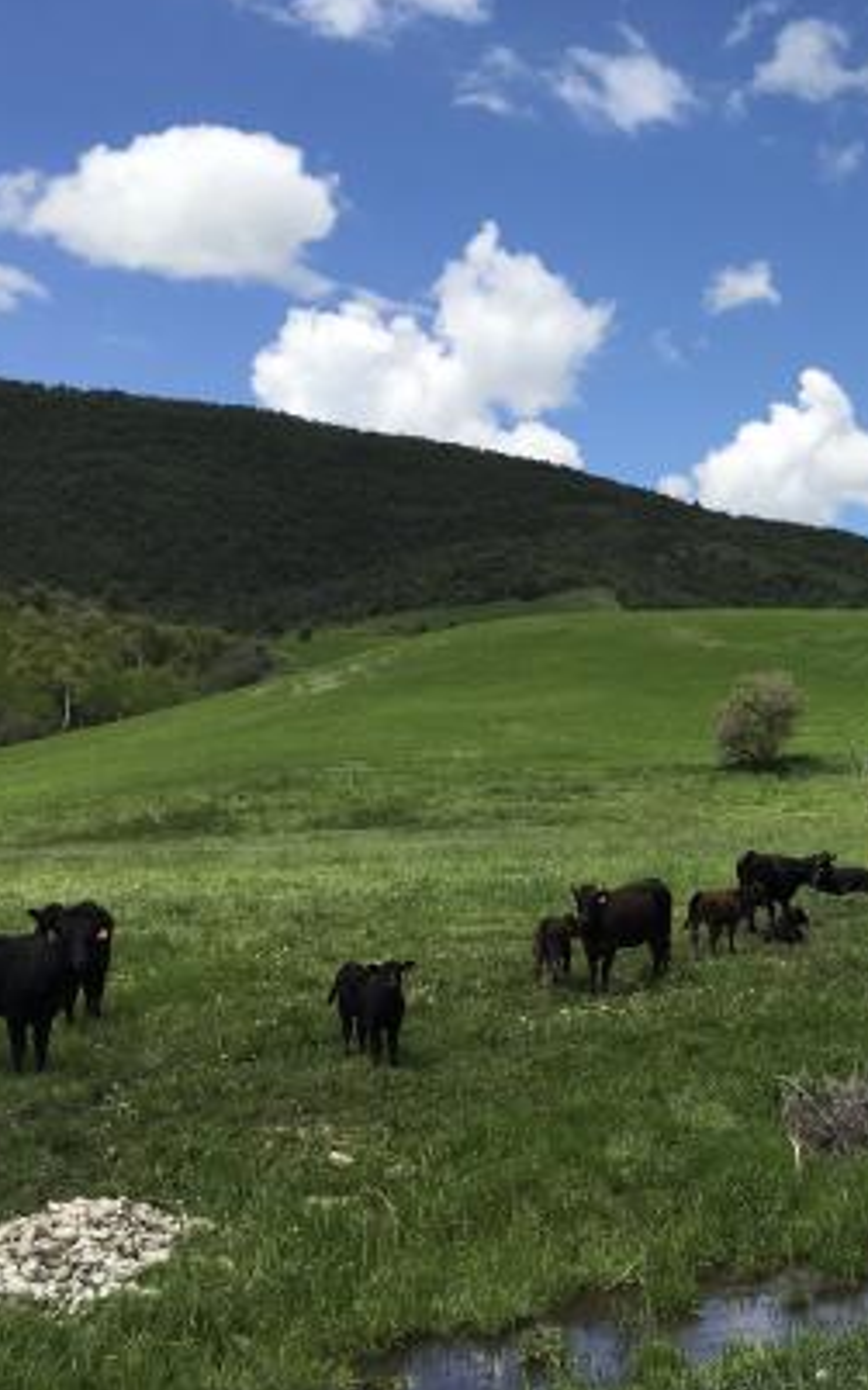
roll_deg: -0.3
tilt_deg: +0.7
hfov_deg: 24.4
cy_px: 795
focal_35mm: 49
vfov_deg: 41.0
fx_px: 1856
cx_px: 975
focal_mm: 4.15
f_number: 2.2
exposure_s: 1/1709
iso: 25
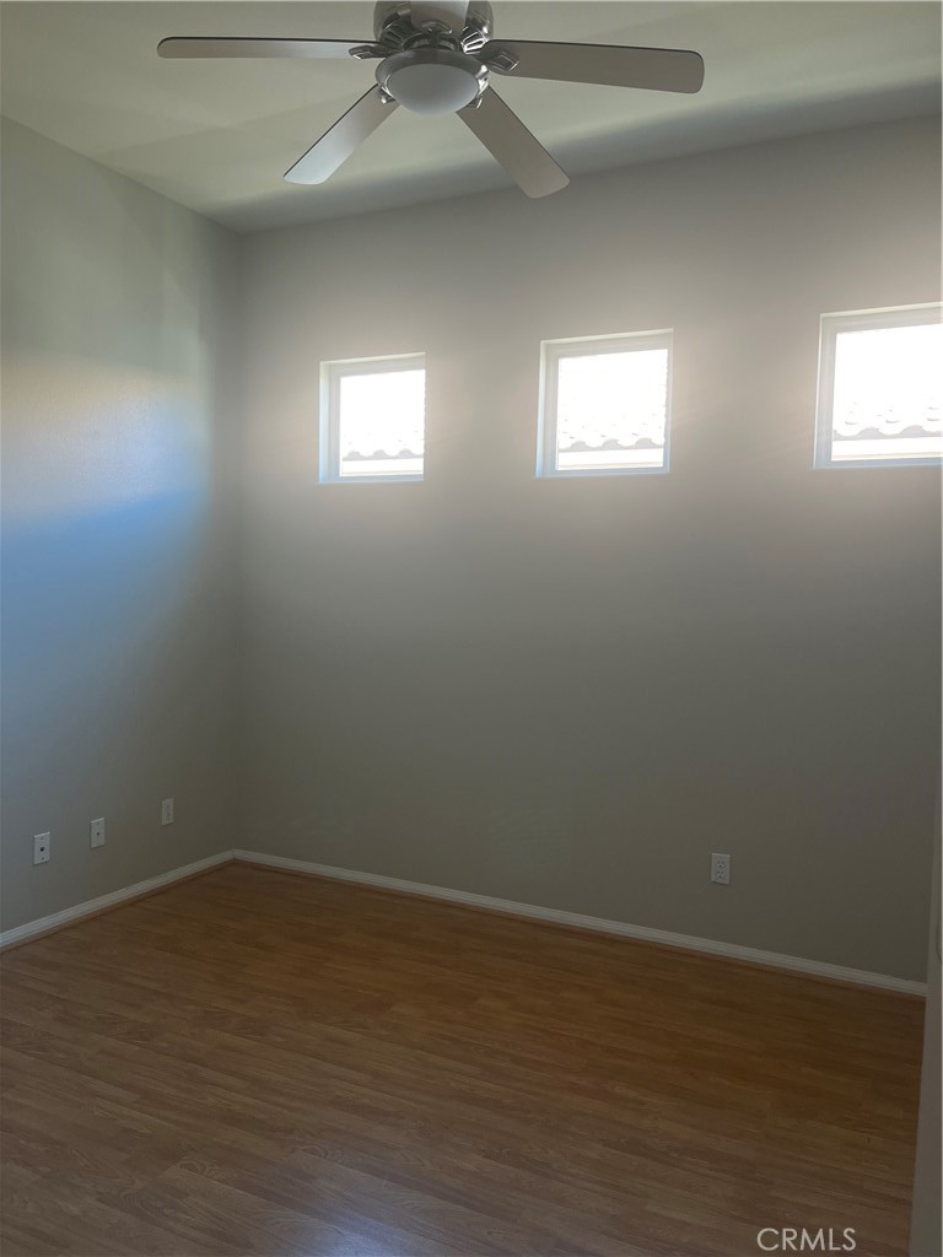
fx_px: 944
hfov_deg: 53.1
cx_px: 472
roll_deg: -0.9
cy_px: 628
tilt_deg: -3.2
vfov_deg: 67.3
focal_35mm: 26
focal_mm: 5.1
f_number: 1.6
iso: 80
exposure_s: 1/60
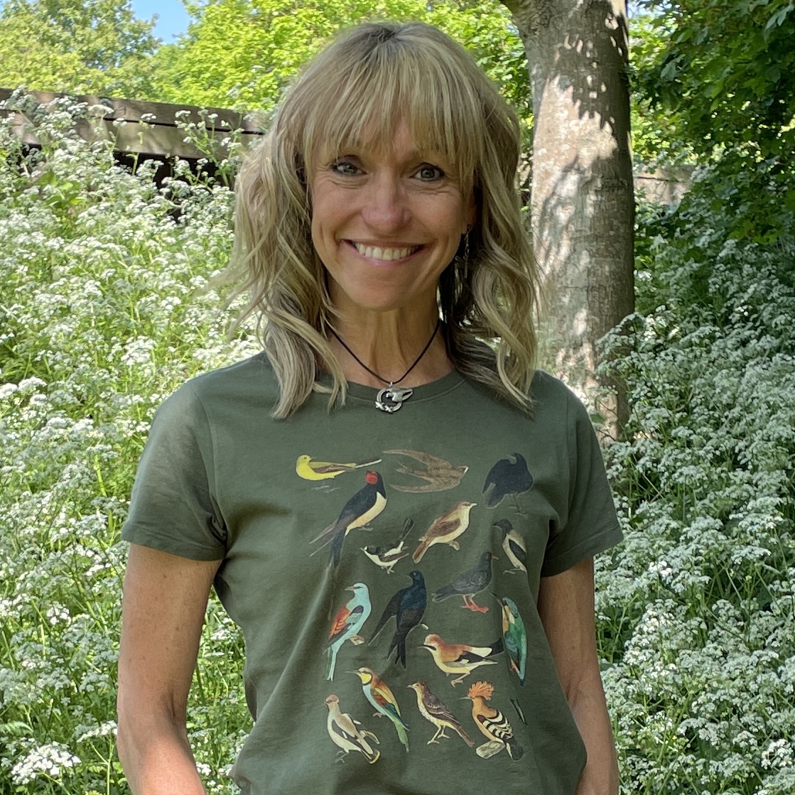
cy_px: 378
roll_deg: +0.0
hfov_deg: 52.5
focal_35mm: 31
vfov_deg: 52.5
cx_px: 401
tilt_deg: -6.1
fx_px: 805
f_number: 1.6
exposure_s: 1/558
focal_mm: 4.2
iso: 50
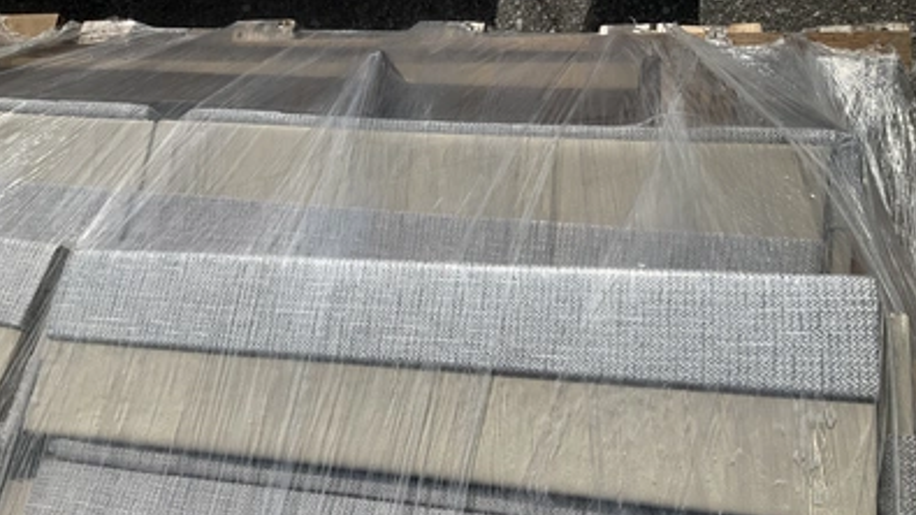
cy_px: 320
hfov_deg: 61.0
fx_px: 777
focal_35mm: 32
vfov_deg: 36.5
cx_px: 459
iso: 25
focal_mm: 3
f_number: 1.8
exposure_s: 1/7407
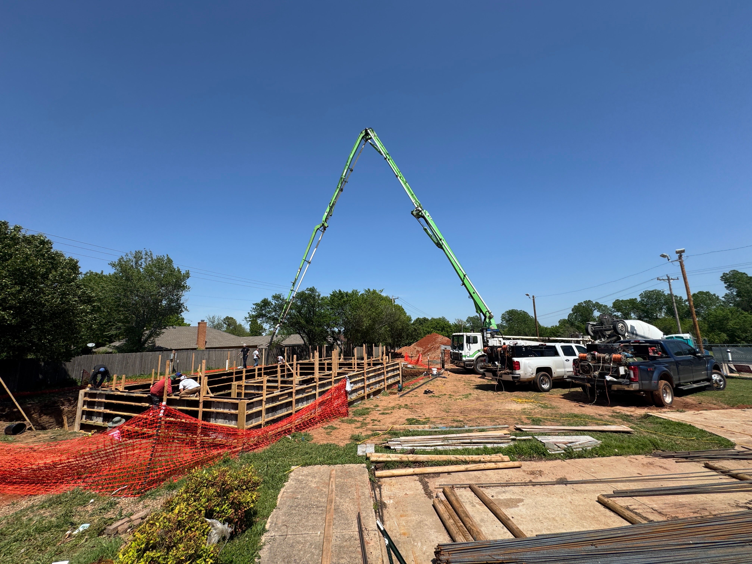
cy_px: 282
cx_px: 376
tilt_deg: +10.6
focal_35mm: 14
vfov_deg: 85.7
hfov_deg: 102.1
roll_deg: +1.5
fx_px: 304
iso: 50
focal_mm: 2.22
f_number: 2.2
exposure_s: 1/2415
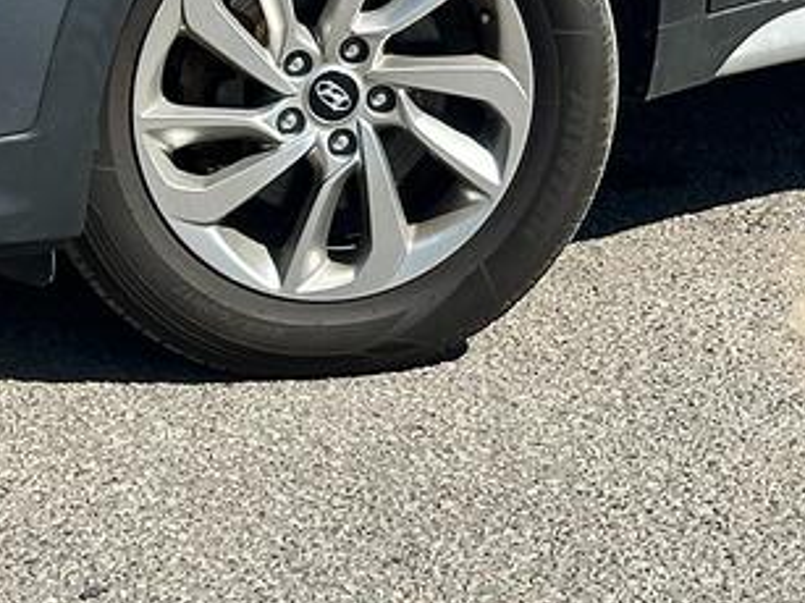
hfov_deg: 9.9
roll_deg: +0.4
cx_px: 645
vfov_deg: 7.1
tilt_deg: -3.4
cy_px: -648
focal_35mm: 200
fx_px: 4649
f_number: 1.78
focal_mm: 6.86
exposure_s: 1/3367
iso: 64
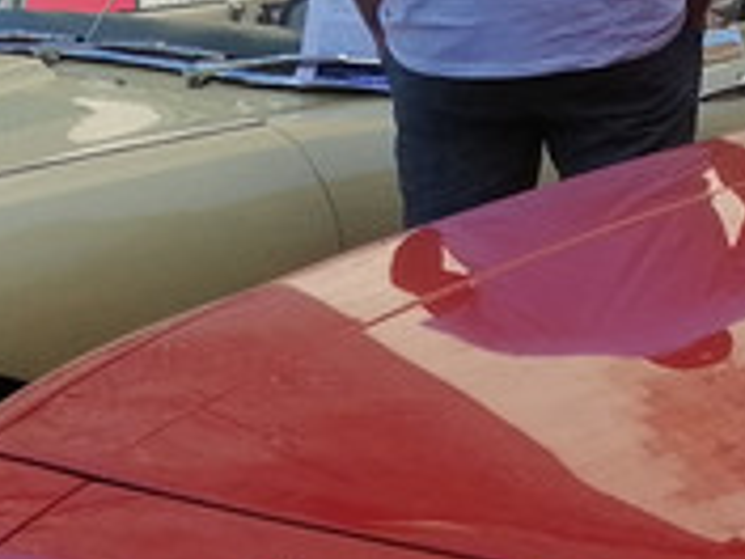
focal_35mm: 158
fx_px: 3400
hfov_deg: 12.5
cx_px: 565
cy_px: 758
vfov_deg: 9.2
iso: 50
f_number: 1.8
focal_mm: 3.46
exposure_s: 1/1422
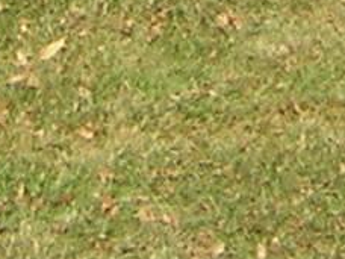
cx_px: 345
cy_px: -553
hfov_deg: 7.8
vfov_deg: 5.5
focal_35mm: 253
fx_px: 2522
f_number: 5.2
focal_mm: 4.7
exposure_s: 1/254
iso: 50
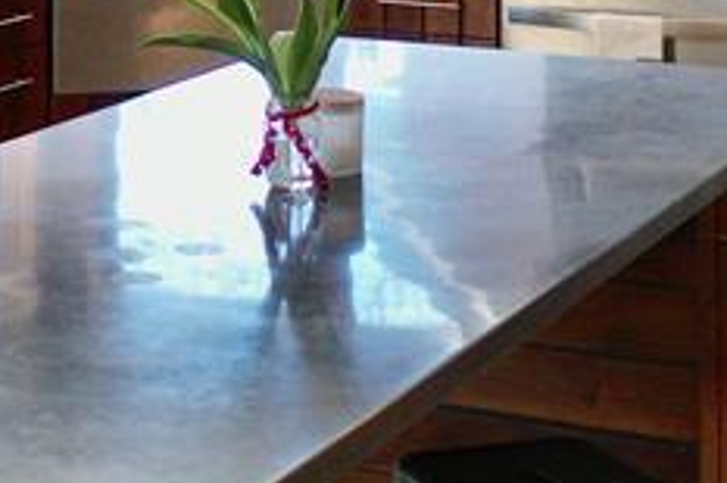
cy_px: -327
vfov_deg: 10.6
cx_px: -12
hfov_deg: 16.3
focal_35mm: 123
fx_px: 2482
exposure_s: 1/30
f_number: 2.8
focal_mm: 10.26
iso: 250
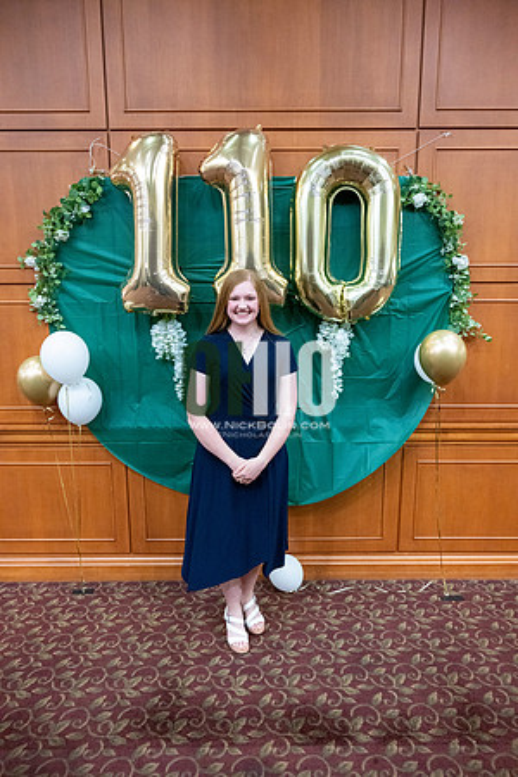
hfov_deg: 53.1
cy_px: 388
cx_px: 259
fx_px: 518
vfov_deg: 73.7
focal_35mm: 24
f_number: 4
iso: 6400
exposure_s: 1/125
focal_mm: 24
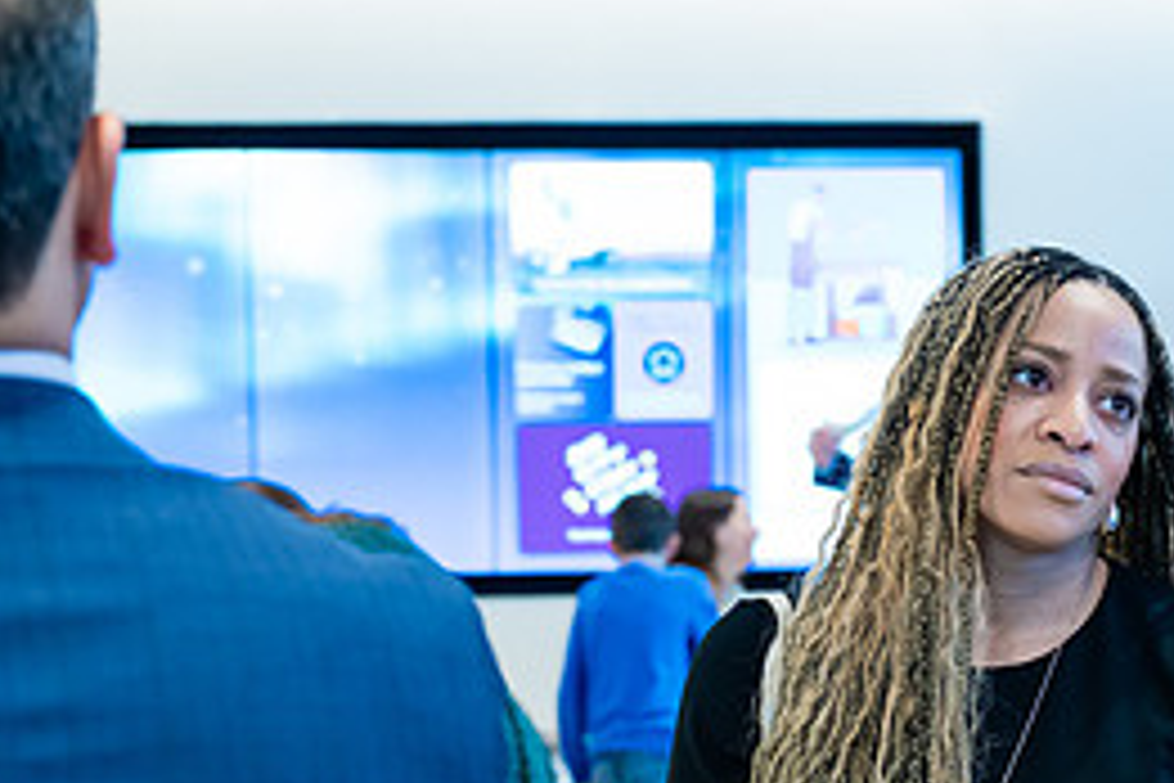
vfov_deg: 12.9
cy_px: 594
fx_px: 3457
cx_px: 832
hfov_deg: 19.2
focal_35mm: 106
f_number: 3.5
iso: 1600
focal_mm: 47
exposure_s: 1/200
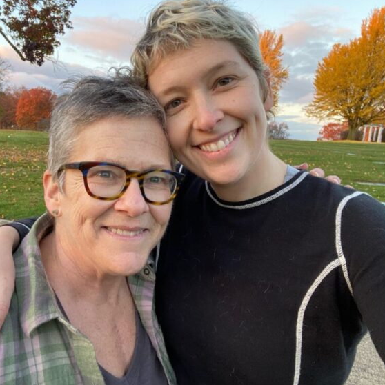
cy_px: 188
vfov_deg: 57.3
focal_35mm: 28
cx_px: 151
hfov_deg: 56.8
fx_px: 352
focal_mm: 2.71
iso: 100
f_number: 2.2
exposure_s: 1/97
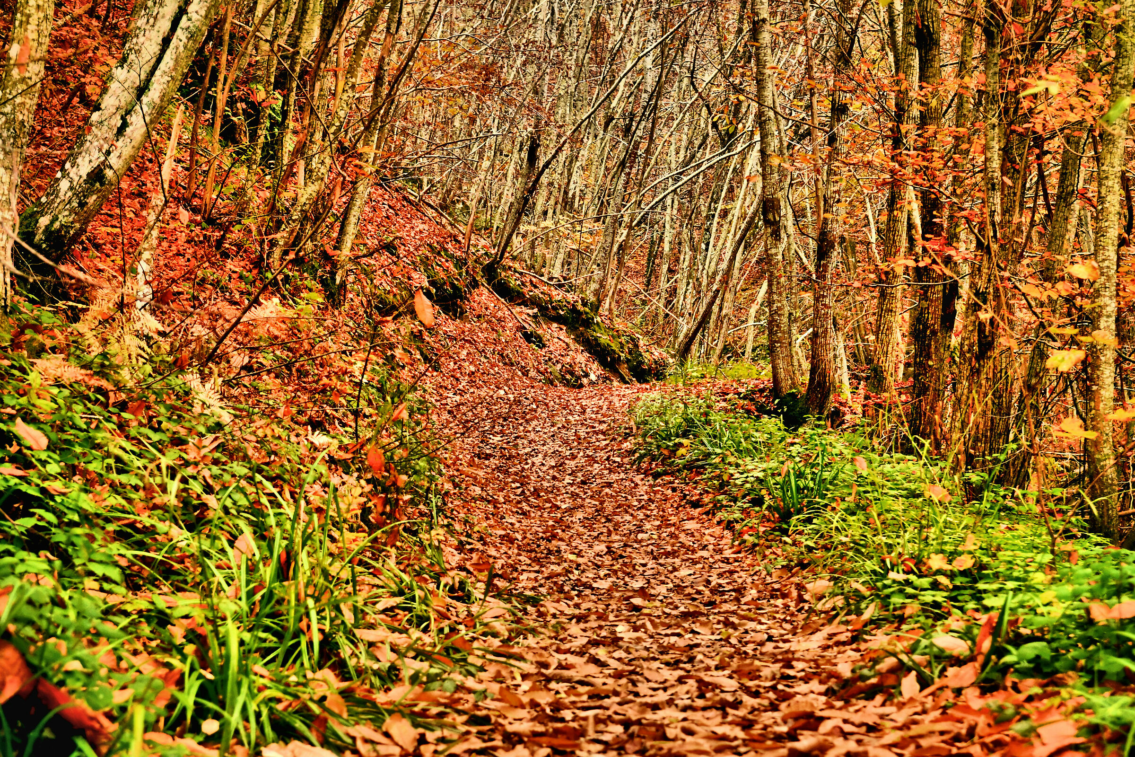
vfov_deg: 18.2
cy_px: 378
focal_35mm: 75
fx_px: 2364
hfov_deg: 27.0
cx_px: 568
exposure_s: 1/320
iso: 2000
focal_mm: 50
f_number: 3.5
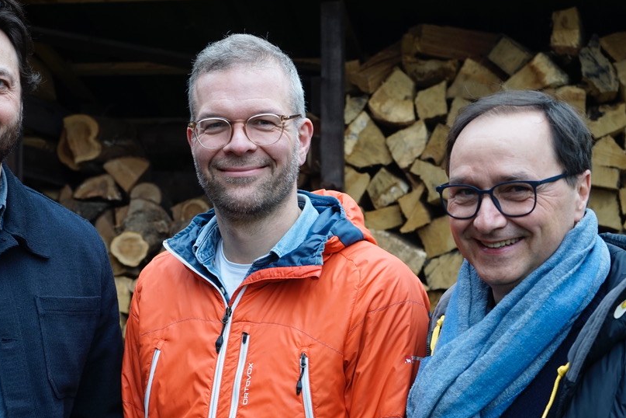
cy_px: 269
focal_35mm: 65
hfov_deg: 30.8
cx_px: 227
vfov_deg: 20.9
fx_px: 1130
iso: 250
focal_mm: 41
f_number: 4.5
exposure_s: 1/60
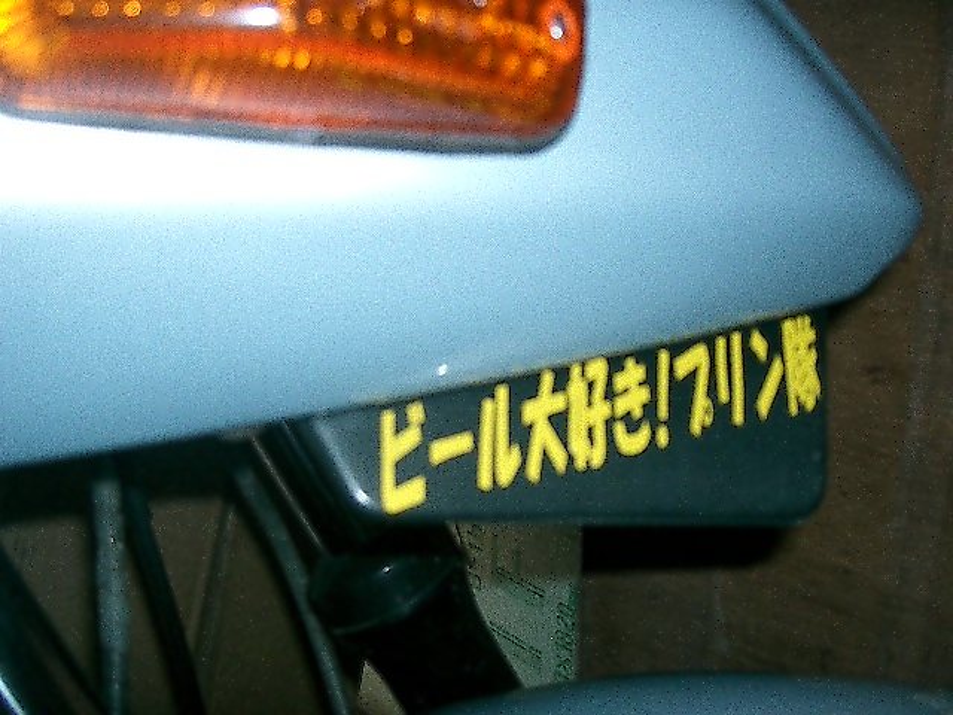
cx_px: 476
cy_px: 358
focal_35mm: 39
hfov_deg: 47.9
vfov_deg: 36.8
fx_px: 1074
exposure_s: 1/50
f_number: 2.8
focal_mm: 8
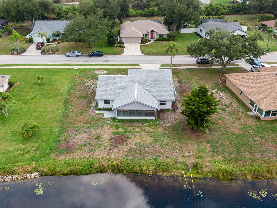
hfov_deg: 56.8
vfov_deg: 44.1
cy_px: 98
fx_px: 256
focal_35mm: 32
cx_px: 136
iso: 100
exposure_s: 1/200
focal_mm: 5.11
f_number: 3
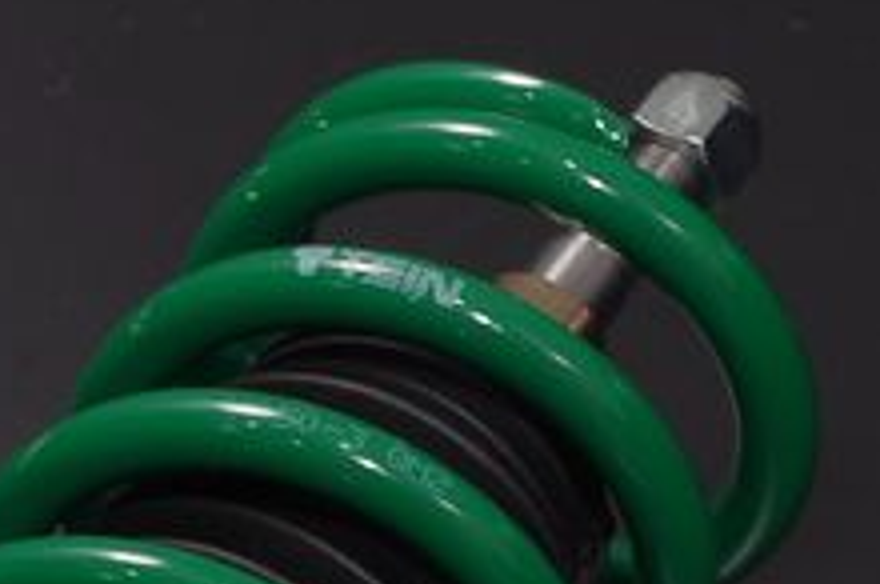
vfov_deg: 3.8
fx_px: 8641
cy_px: 1448
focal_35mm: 354
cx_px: -1276
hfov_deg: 5.6
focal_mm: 35
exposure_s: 1/30
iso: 100
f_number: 8
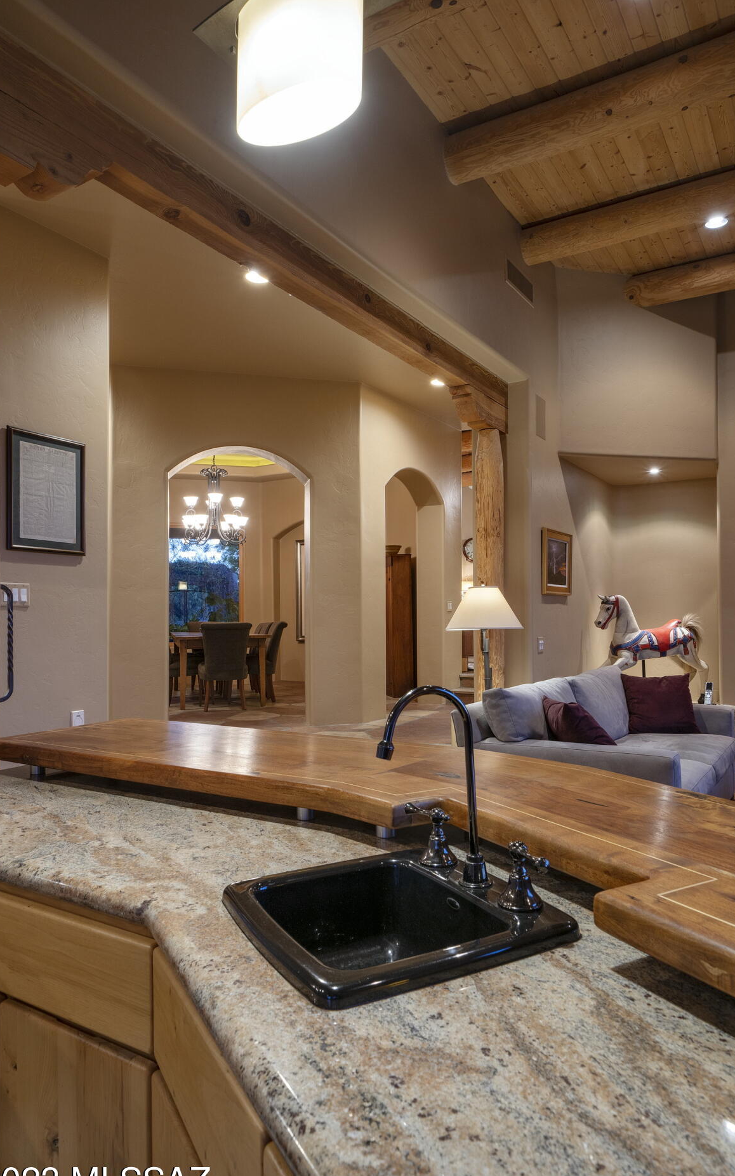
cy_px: 604
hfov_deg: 55.1
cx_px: 374
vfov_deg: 79.6
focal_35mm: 22
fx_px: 705
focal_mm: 20
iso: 200
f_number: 11
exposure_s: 2
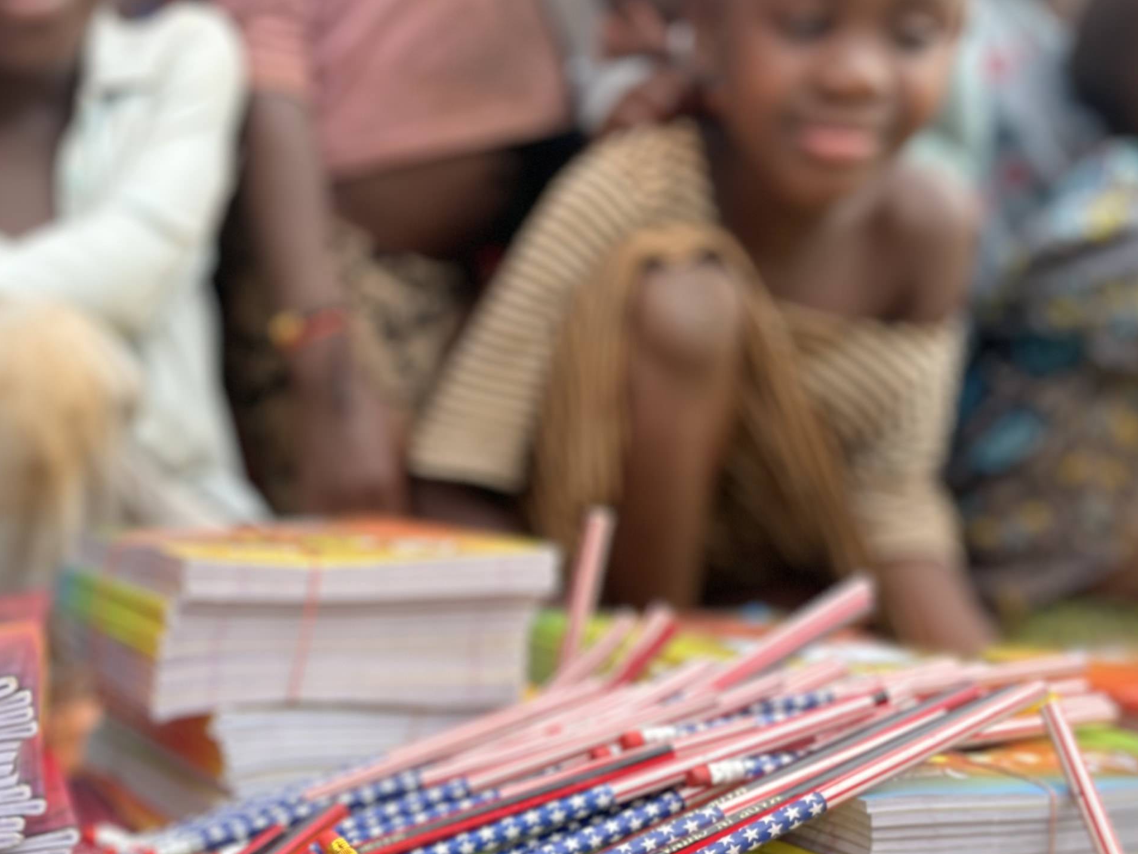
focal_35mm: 55
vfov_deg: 25.1
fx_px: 1808
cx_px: 236
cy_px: 882
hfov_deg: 33.9
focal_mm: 4.2
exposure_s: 1/376
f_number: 1.6
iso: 50
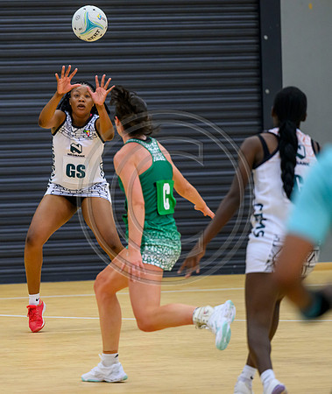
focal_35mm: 276
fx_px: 3285
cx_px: 94
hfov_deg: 5.8
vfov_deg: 6.9
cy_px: 197
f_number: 3.2
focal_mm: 200
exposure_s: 1/1000
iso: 4000
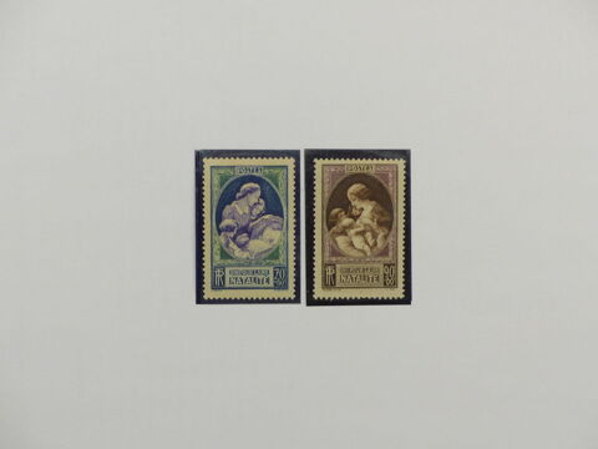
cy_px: 224
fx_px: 1434
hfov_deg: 23.6
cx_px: 299
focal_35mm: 83
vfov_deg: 17.8
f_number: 3.2
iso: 250
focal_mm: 15
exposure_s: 1/60
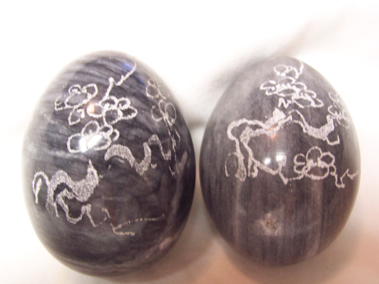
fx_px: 405
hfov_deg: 50.1
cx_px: 190
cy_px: 142
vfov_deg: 38.7
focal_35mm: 37
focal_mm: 5.6
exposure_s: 1/20
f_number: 2.8
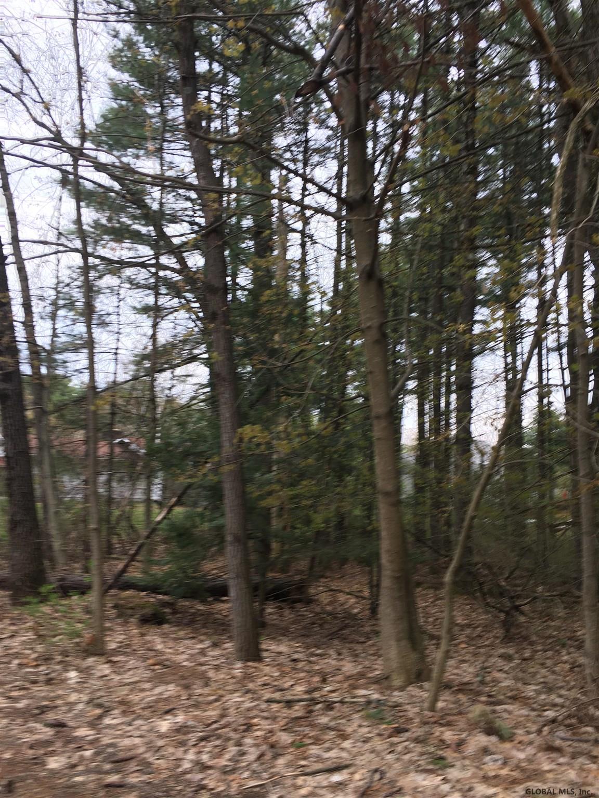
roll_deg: -3.4
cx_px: 300
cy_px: 399
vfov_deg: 61.7
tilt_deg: +7.2
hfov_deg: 48.2
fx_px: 669
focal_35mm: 29
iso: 25
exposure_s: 1/40
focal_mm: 4.15
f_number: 2.2
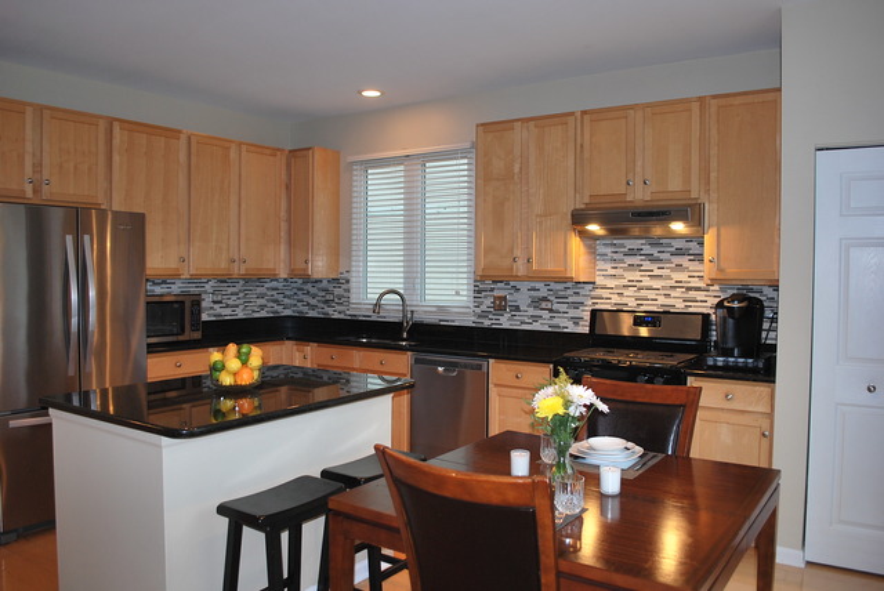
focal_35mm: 27
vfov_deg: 48.0
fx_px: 664
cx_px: 442
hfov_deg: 67.3
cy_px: 296
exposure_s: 1/60
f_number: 3.5
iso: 200
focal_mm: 18
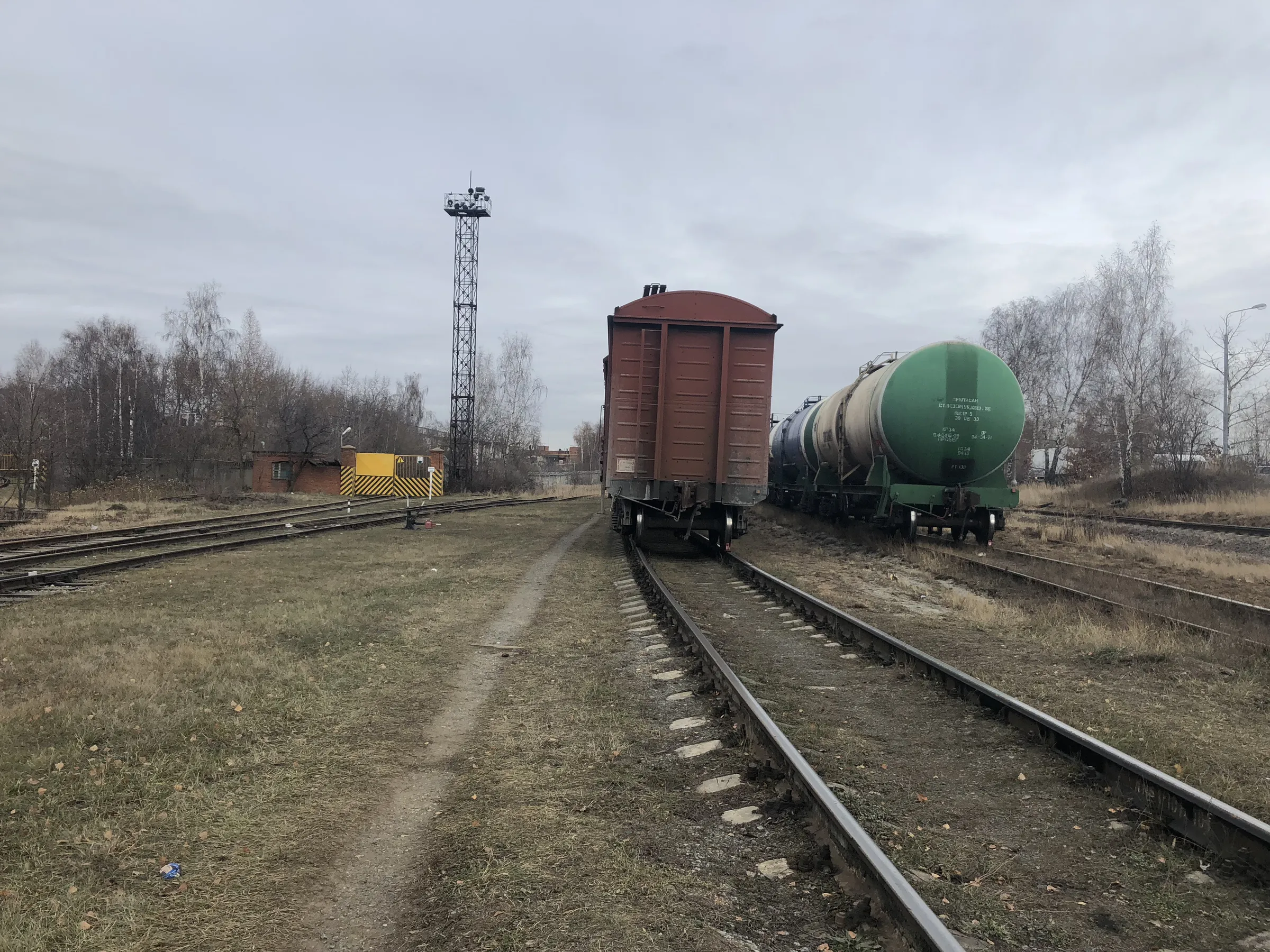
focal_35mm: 28
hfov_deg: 63.4
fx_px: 1027
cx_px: 635
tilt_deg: +2.3
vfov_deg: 49.7
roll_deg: -3.2
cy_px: 476
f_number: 1.8
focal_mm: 4
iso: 20
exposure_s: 1/564
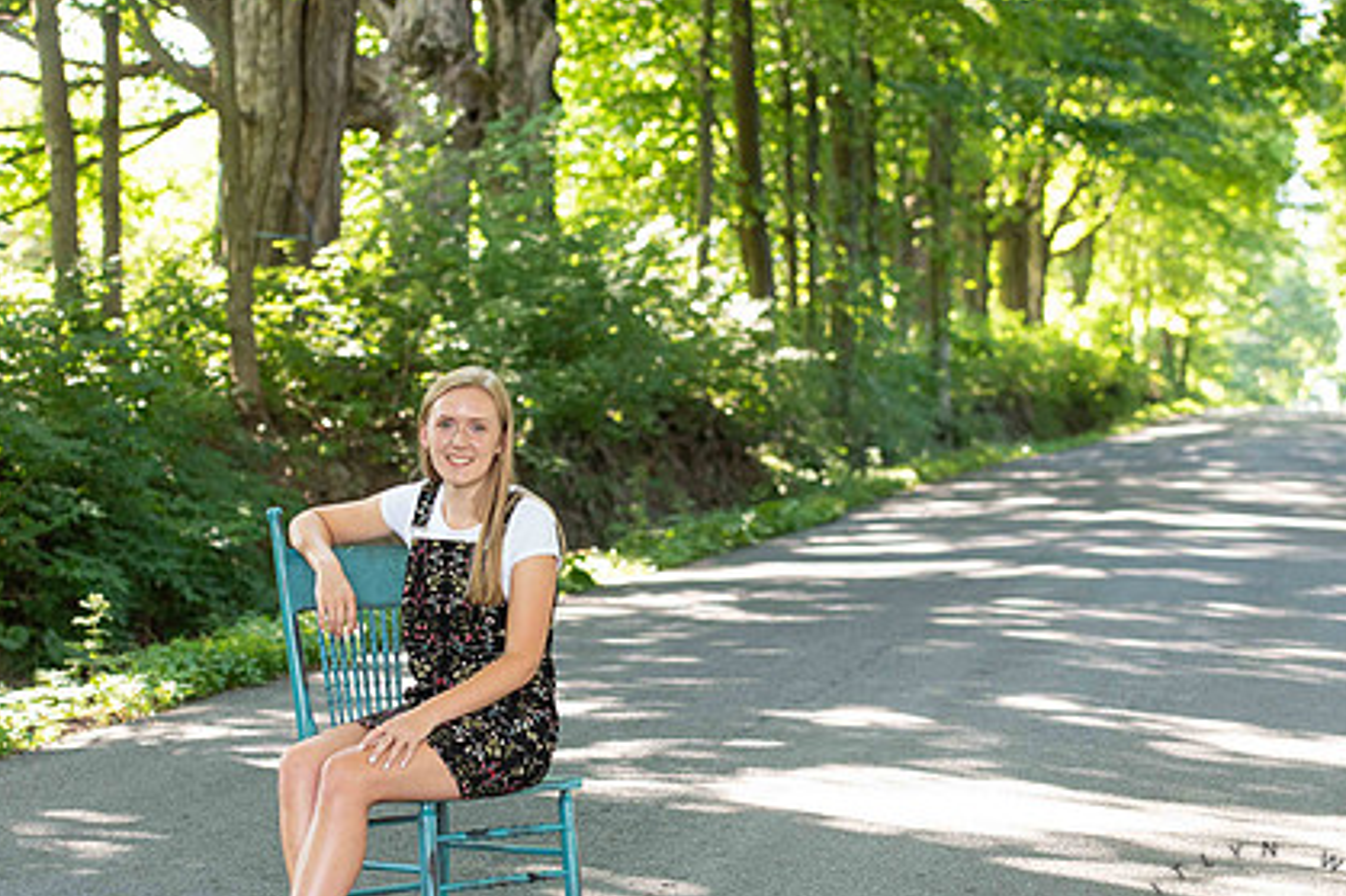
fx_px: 3625
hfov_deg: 21.0
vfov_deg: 14.1
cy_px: 605
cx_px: 623
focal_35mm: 97
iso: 640
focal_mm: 70
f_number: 3.5
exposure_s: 1/200
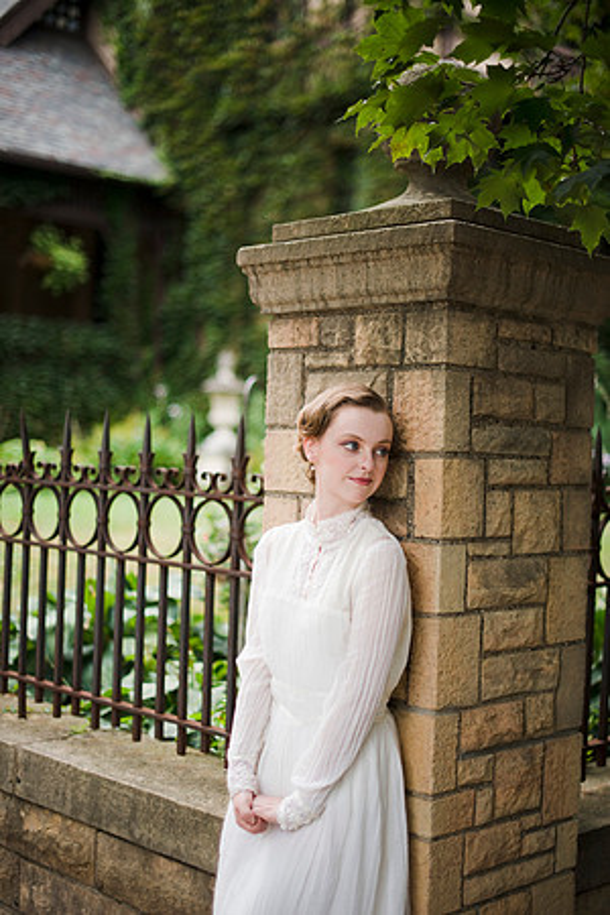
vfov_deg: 39.6
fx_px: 1271
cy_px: 458
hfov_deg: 27.0
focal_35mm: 50
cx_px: 305
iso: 200
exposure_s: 1/500
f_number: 1.6
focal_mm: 50
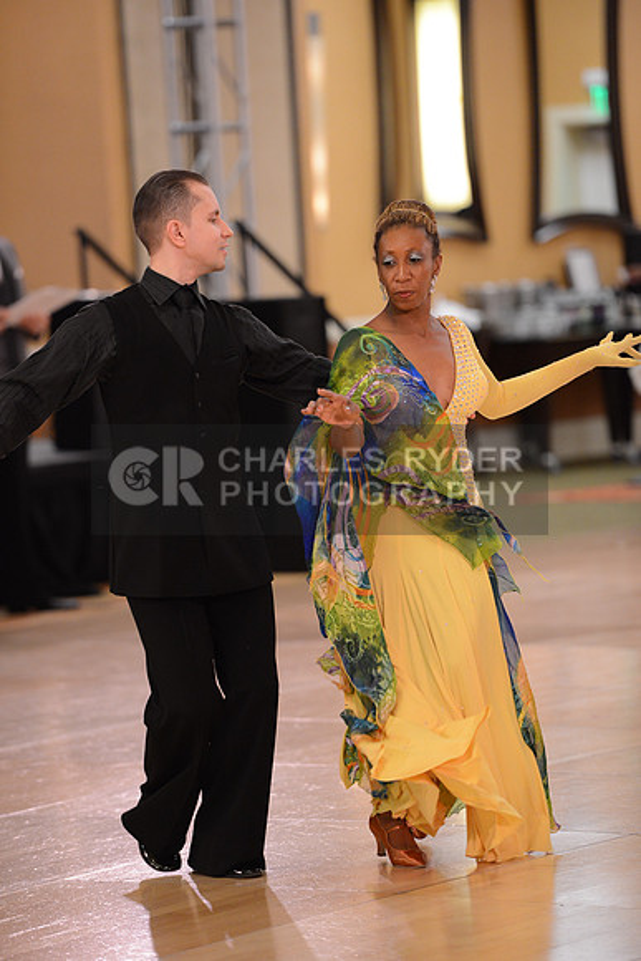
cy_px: 480
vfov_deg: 11.1
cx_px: 320
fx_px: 4938
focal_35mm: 185
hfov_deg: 7.4
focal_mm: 185
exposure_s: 1/250
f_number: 2.8
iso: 2500
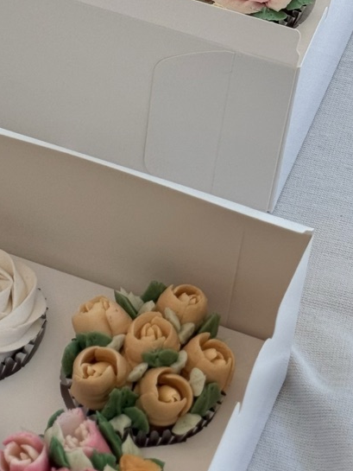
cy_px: 242
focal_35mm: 141
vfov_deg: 14.0
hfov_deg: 10.4
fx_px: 1916
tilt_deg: -47.7
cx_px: -24
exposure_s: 1/205
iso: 50
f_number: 1.78
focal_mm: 6.76
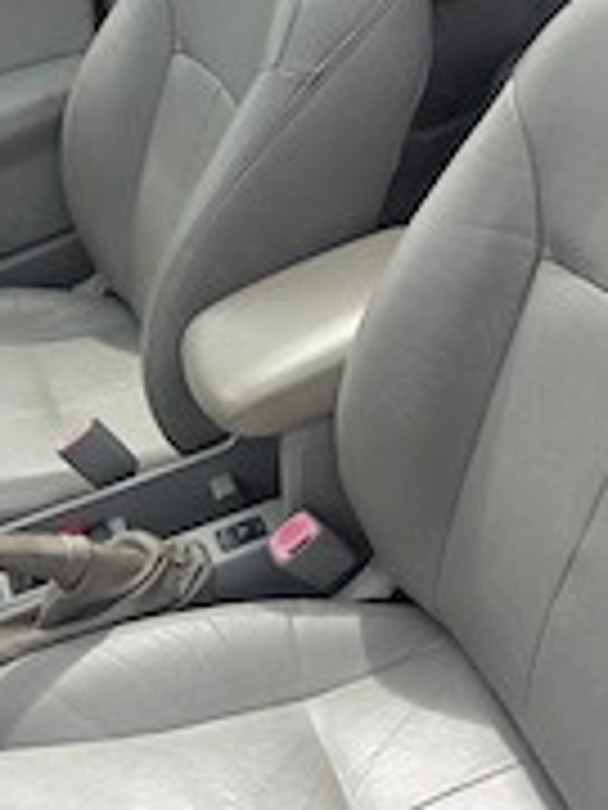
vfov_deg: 37.5
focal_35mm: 51
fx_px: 1194
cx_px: 365
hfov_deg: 28.5
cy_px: 382
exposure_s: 1/461
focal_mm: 6.06
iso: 50
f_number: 1.6
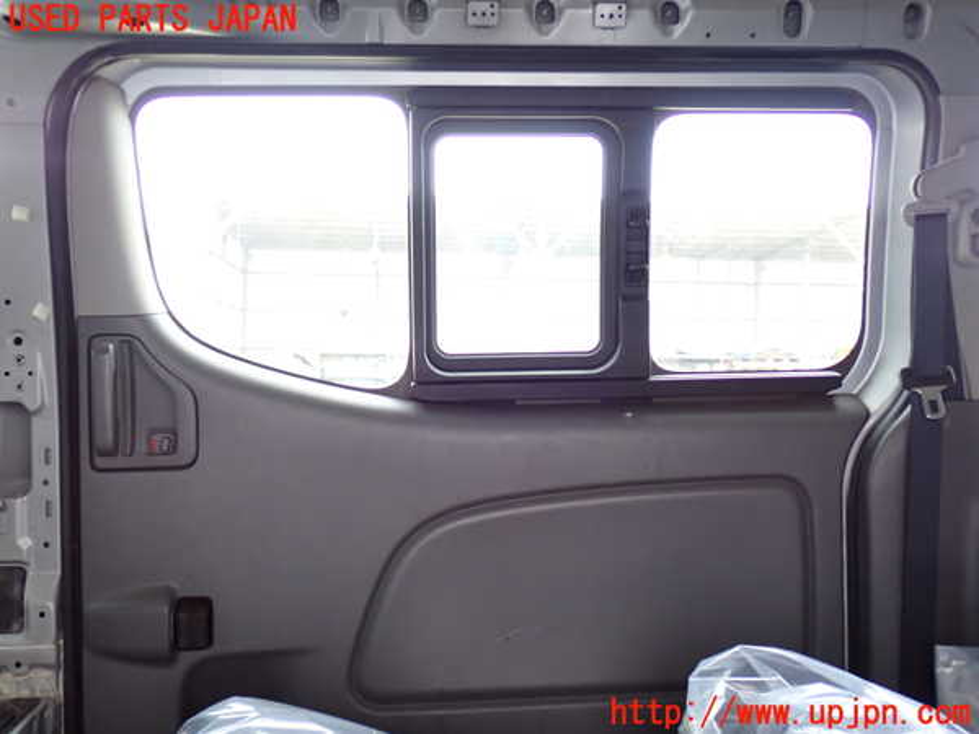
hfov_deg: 49.0
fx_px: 1075
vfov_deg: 37.7
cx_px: 490
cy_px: 367
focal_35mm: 38
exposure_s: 1/40
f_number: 2.7
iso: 400
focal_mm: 6.83
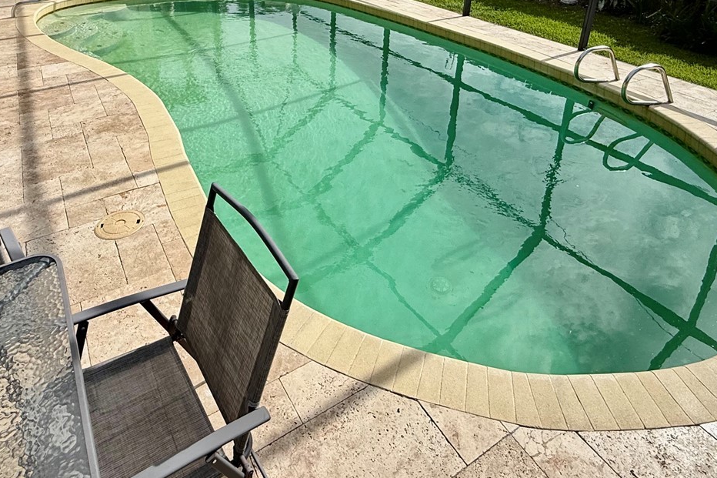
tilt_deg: -22.6
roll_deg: -1.9
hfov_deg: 71.5
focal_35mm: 25
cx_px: 346
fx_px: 498
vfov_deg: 48.7
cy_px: 103
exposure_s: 1/1745
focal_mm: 2.22
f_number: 2.2
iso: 50
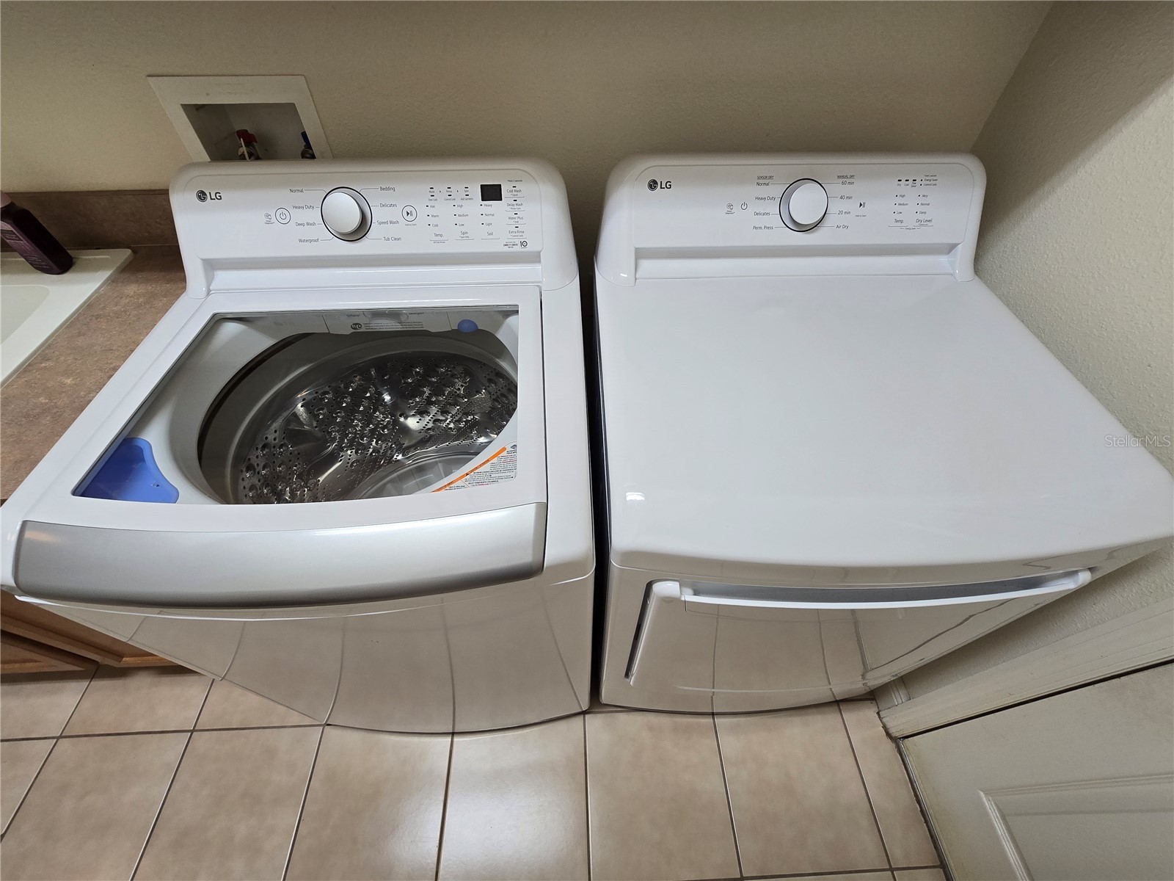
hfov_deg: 106.2
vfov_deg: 89.9
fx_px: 441
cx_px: 587
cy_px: 440
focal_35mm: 13
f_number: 2.2
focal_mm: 2.2
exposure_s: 1/60
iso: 100
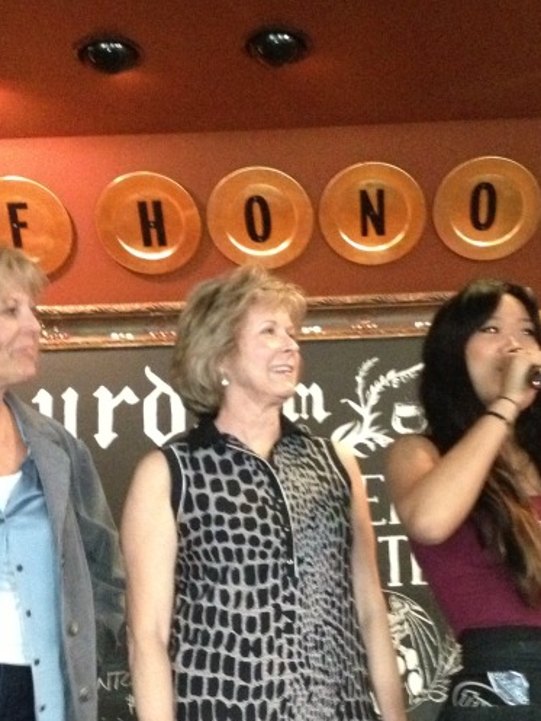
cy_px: 586
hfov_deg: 19.6
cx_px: 287
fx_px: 1562
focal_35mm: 75
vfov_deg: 25.5
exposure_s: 1/16
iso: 800
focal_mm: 4.28
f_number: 2.4
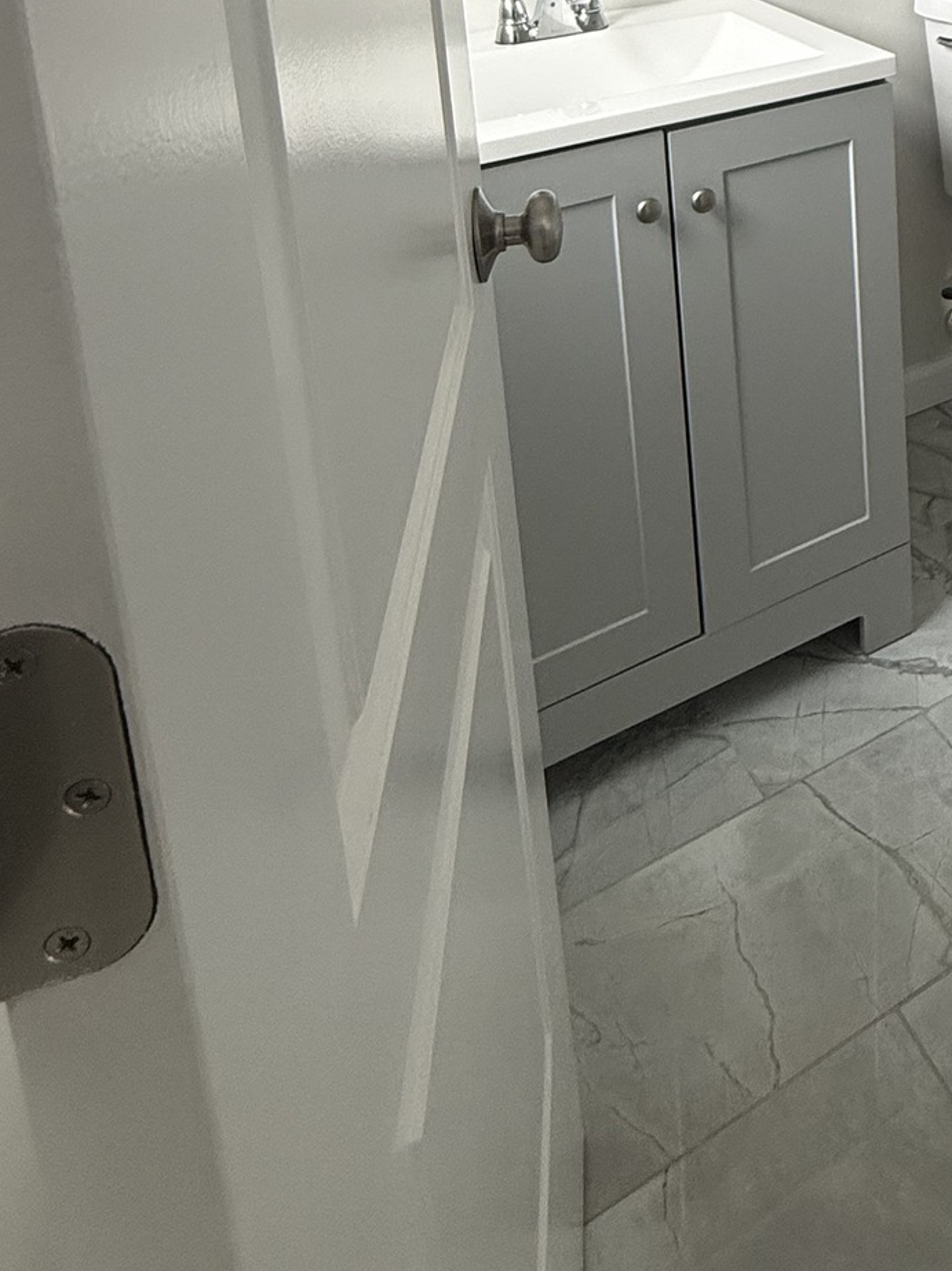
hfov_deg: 35.9
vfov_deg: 43.5
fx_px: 1284
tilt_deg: -9.6
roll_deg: +0.8
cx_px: 995
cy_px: -55
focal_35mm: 35
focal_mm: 2.22
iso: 160
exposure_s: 1/99
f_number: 2.2
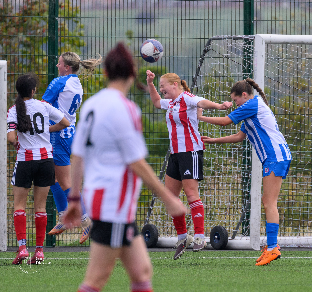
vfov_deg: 2.0
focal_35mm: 851
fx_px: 8398
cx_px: 241
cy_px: 175
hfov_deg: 2.1
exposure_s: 1/1250
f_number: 5.6
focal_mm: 400
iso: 1600
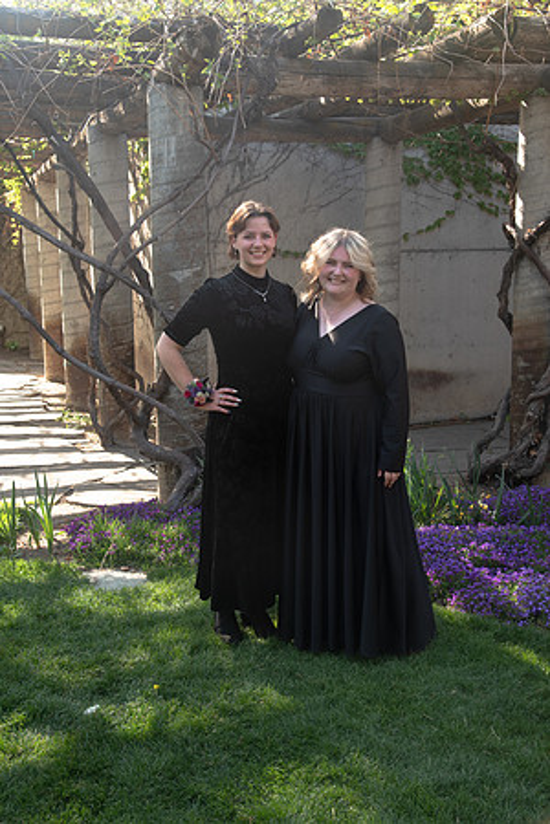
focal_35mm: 44
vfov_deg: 44.5
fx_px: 1008
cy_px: 412
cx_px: 275
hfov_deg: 30.5
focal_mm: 44
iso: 250
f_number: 6.3
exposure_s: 1/125
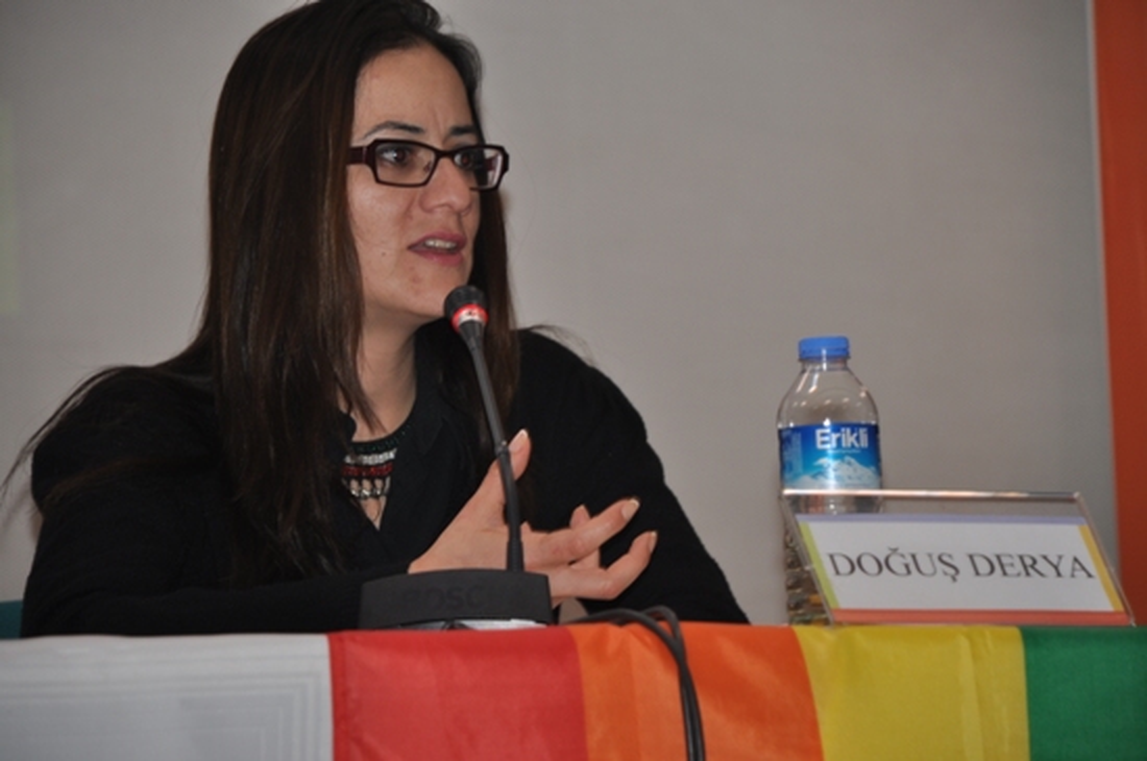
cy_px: 380
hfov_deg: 11.0
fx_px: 5965
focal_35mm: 188
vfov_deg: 7.3
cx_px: 574
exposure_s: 1/60
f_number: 5.6
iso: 320
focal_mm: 125
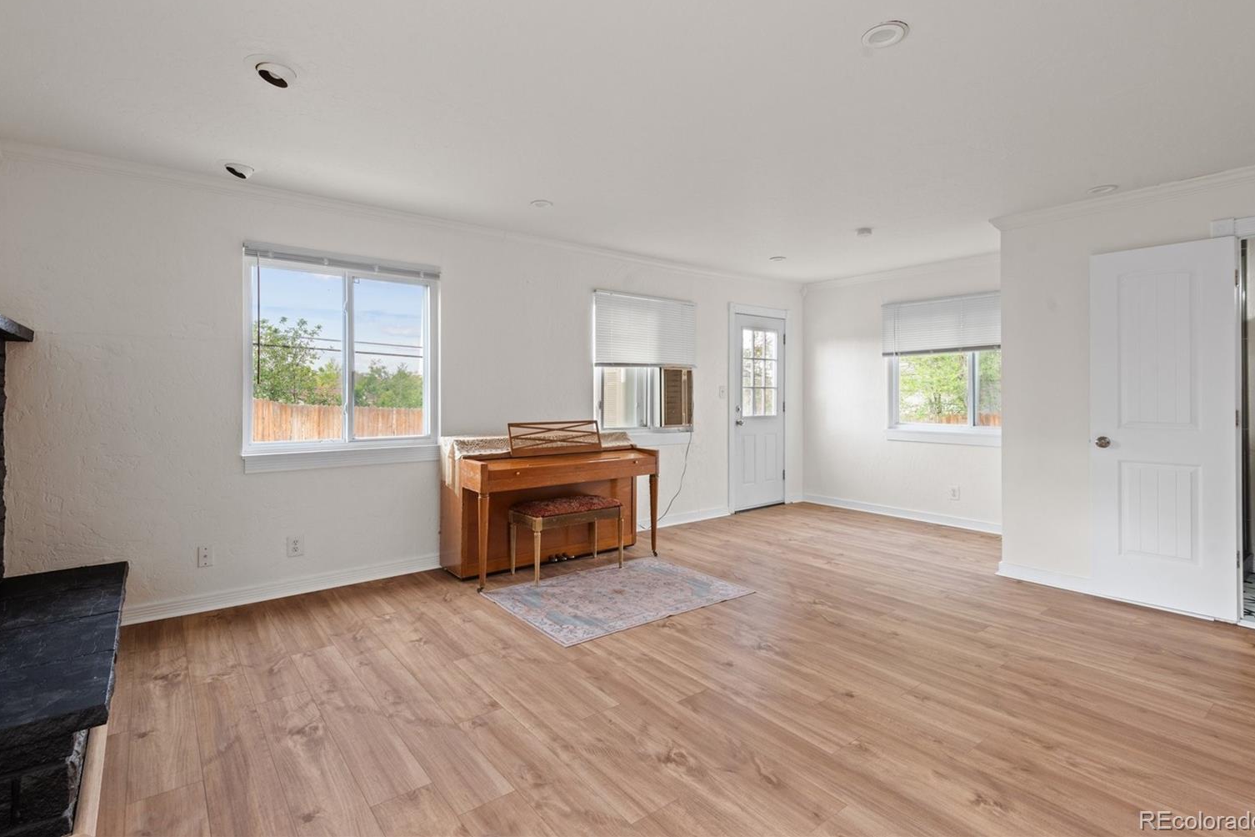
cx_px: 608
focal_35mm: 17
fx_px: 593
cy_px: 393
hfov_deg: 93.2
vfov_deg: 70.4
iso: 320
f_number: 9
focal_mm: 16
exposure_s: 1/4
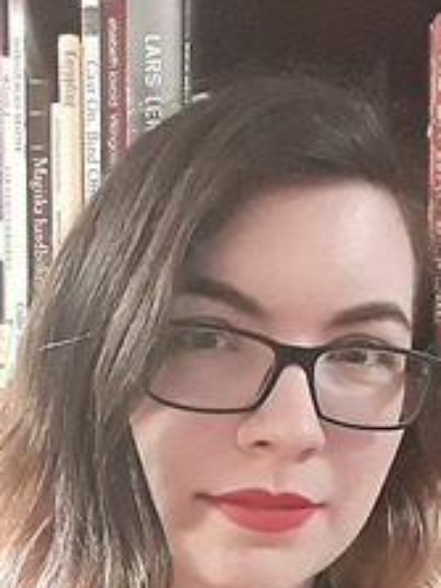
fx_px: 1513
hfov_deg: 16.6
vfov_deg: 19.7
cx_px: 195
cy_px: 833
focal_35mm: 89
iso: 300
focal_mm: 2.91
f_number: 1.9
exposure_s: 1/8
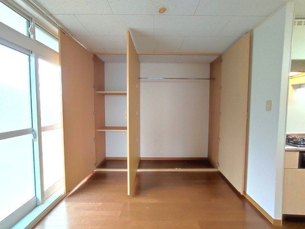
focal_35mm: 16
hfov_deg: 94.5
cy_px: 114
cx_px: 152
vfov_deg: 78.2
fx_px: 141
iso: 419
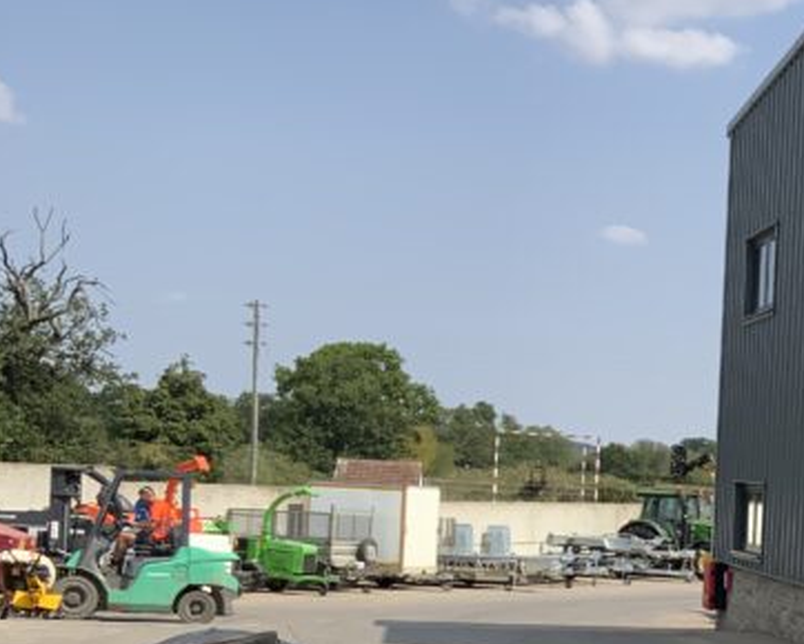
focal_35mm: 80
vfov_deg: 18.9
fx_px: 1905
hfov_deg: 22.3
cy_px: 549
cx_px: 915
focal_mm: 3
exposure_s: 1/1786
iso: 16
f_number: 1.8
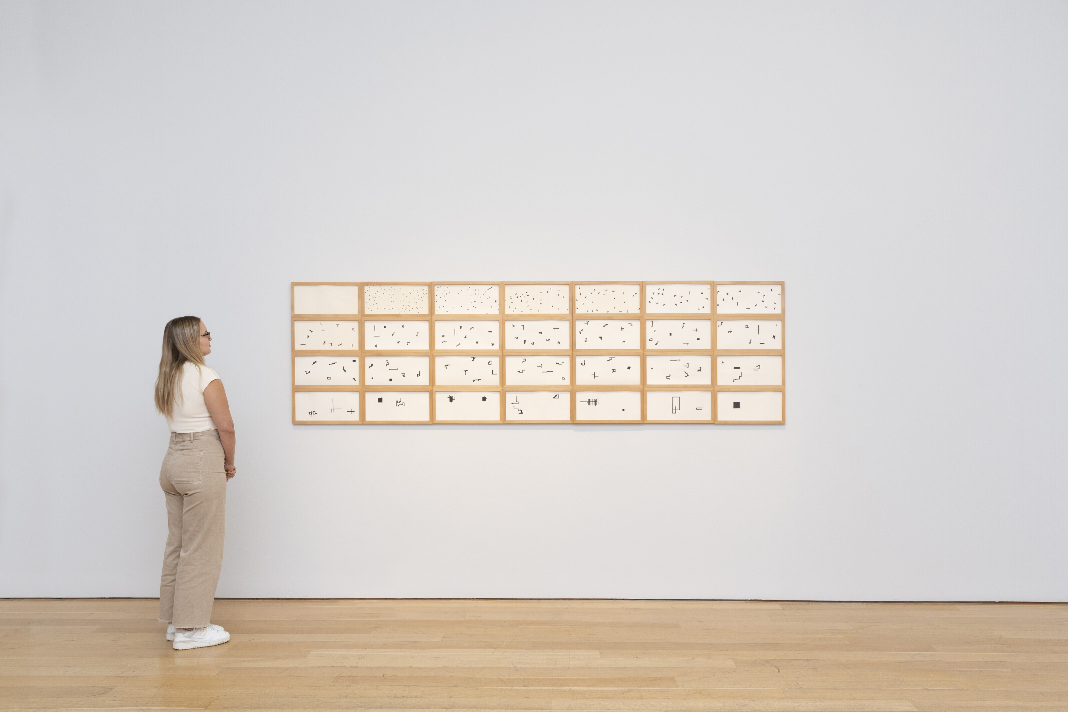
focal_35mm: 35
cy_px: 356
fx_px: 1038
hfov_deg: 54.4
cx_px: 534
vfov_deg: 37.8
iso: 1000
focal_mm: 35
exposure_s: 1/125
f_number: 9
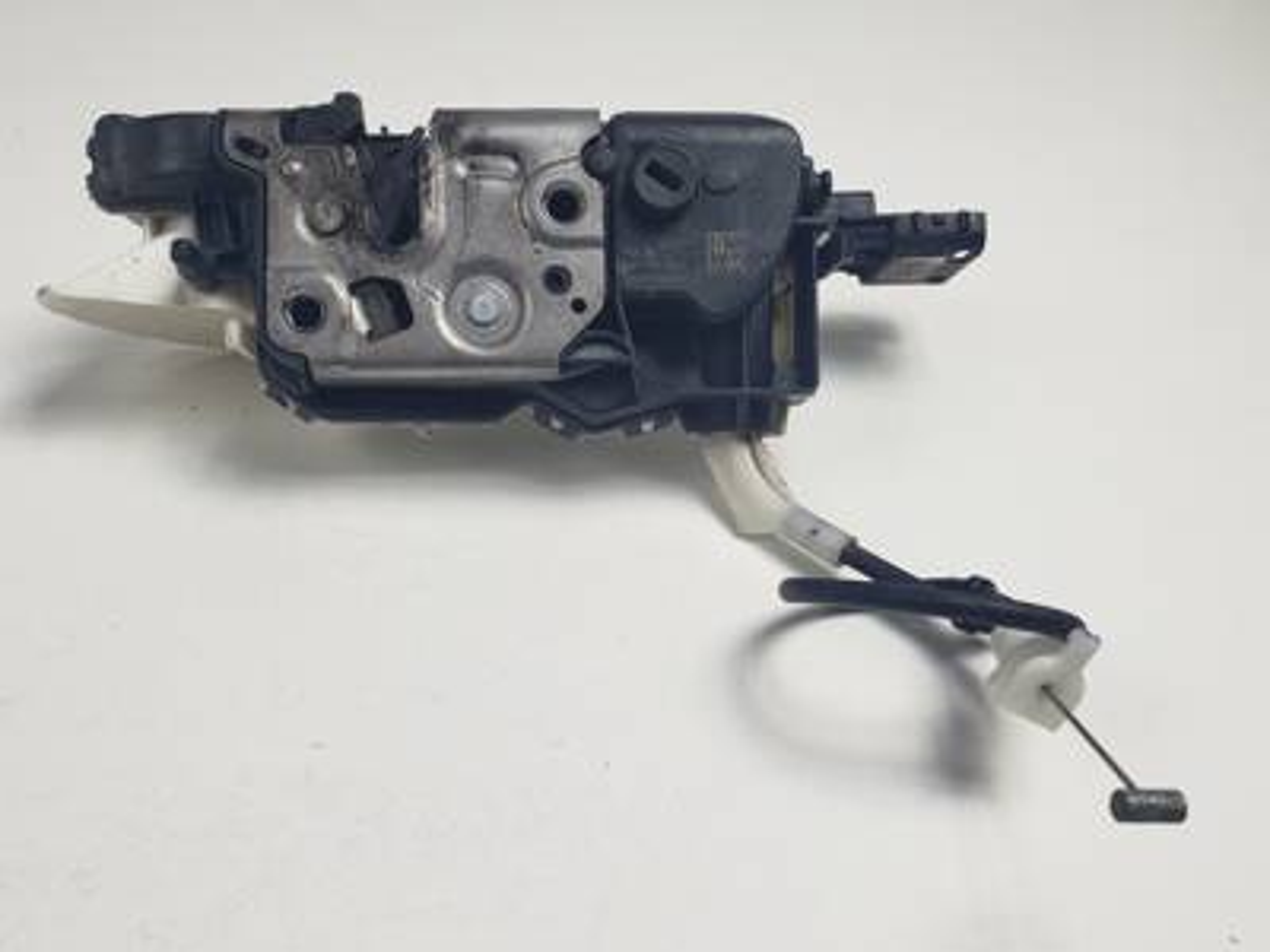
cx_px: 635
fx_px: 954
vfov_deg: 53.1
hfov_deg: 67.3
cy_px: 476
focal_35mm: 26
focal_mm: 4.3
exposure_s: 1/219
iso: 50
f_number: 2.4
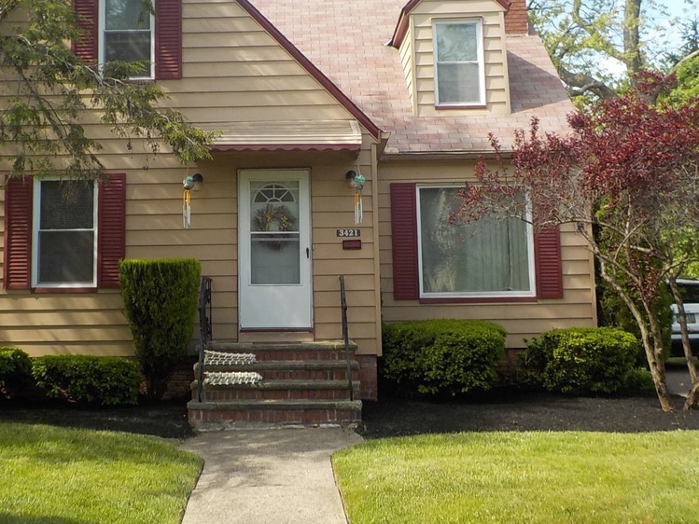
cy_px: 220
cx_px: 252
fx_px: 828
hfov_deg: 45.3
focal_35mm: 41
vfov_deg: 35.1
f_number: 3.3
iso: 125
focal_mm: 4.1
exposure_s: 1/400
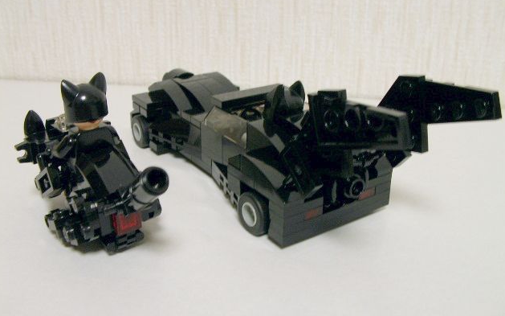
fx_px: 564
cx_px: 253
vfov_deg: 31.2
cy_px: 136
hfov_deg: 48.2
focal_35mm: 41
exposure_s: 1/12
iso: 100
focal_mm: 5.8
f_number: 3.5
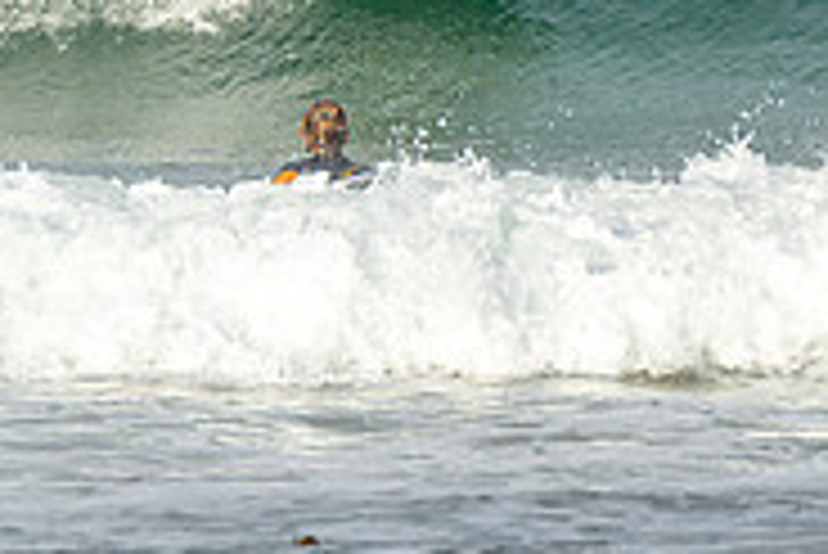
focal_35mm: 944
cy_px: -115
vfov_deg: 1.5
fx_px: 21728
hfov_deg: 2.2
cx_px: 302
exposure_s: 1/1250
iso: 200
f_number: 5.6
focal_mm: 200
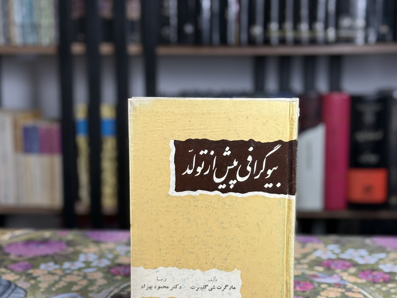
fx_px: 745
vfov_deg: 22.6
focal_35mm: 65
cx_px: 198
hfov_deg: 29.8
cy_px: 156
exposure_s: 1/100
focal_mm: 6.76
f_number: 1.78
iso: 80
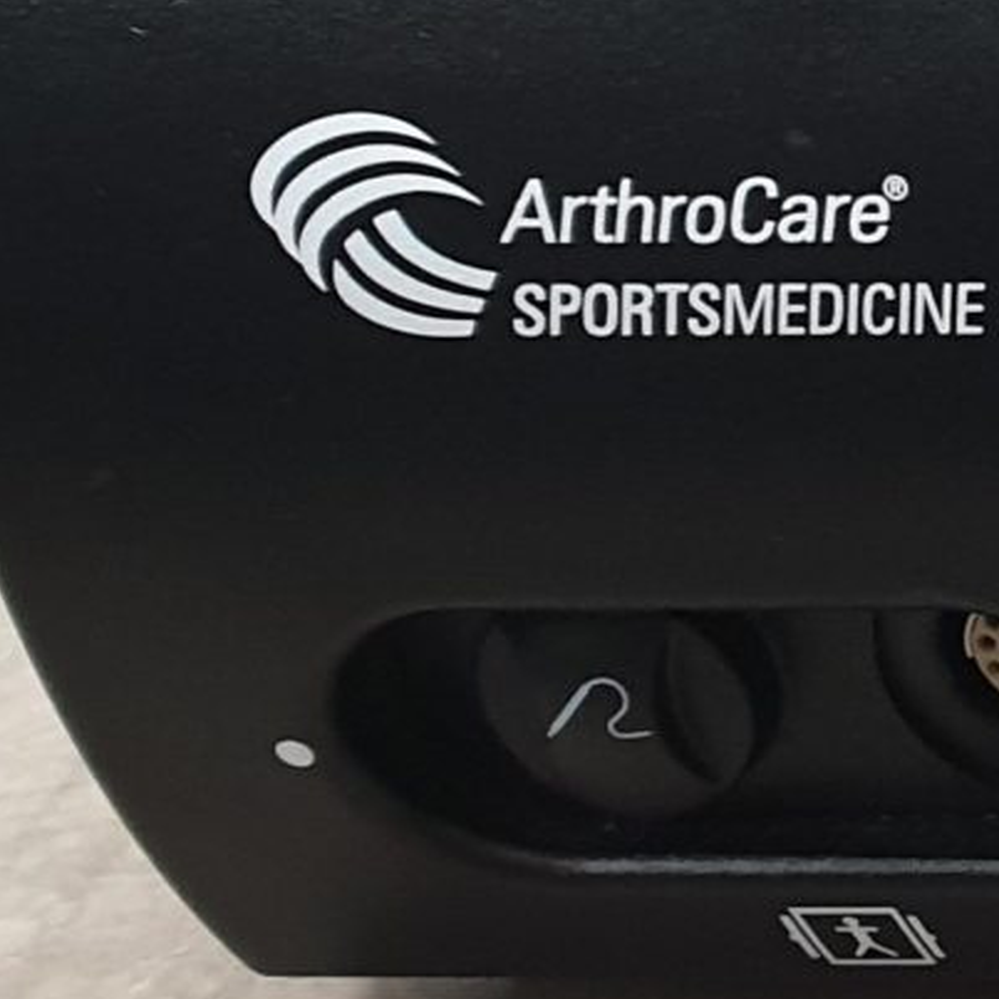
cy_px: 461
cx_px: 2925
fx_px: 4767
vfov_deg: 12.0
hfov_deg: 9.5
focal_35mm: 146
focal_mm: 4.3
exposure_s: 1/50
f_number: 2.4
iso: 160
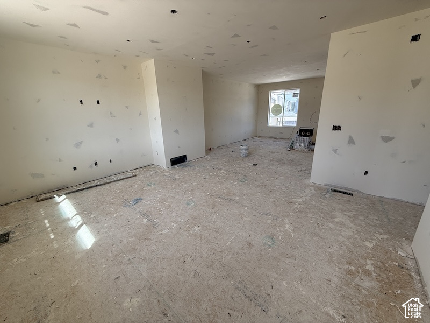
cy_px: 162
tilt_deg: -16.6
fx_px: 174
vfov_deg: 85.7
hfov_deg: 102.1
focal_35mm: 14
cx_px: 215
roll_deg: +1.7
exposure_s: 1/174
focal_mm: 2.22
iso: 64
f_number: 2.2
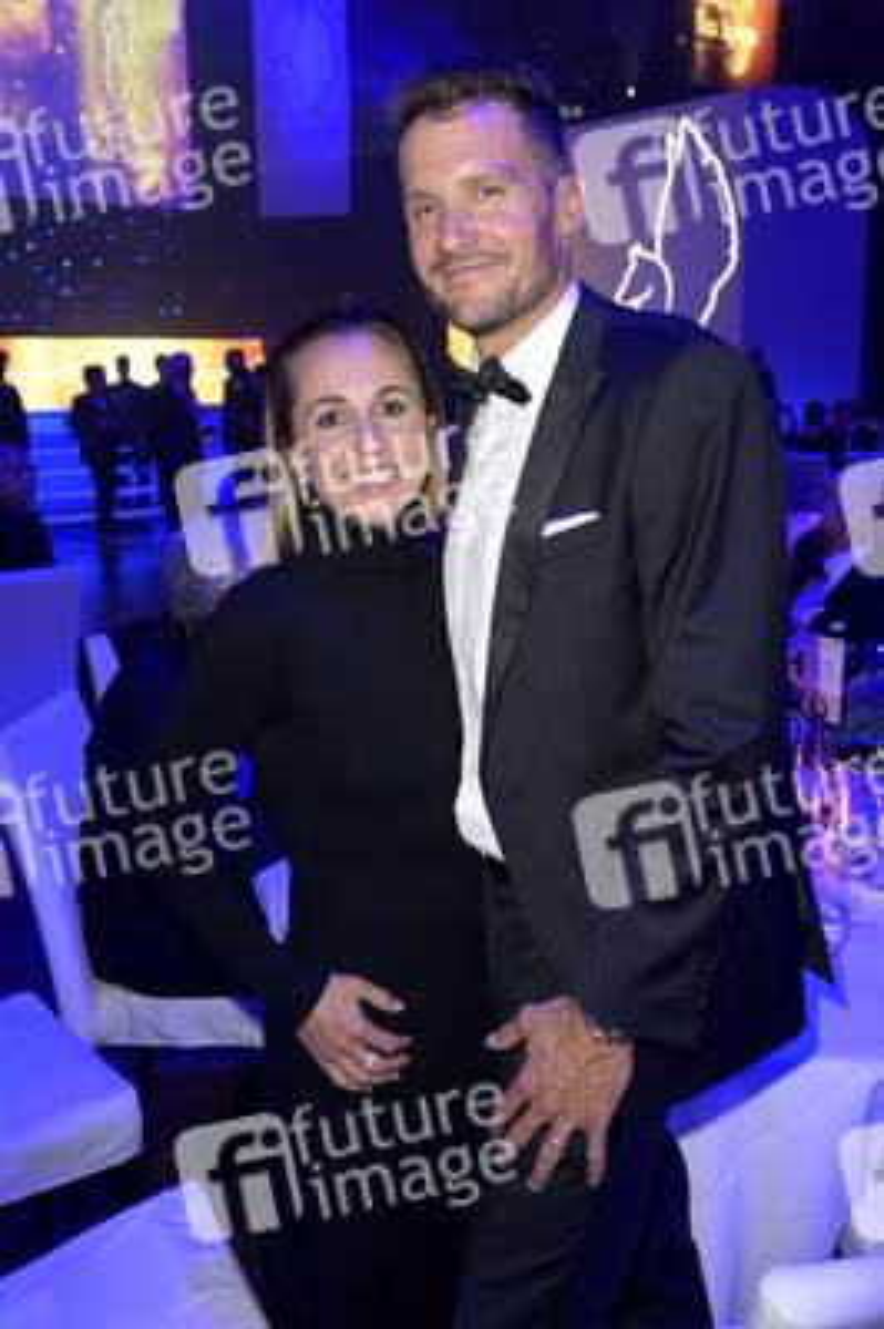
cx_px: 442
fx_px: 1254
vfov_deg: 55.8
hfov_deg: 38.8
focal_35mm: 34
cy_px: 664
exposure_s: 1/25
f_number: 6.3
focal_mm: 34
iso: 2500
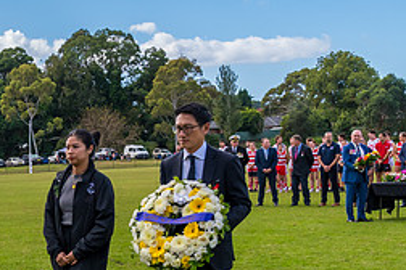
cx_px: -52
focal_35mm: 76
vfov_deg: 17.6
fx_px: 857
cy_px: 256
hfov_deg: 24.7
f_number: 5.6
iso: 400
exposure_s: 1/1000
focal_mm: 22
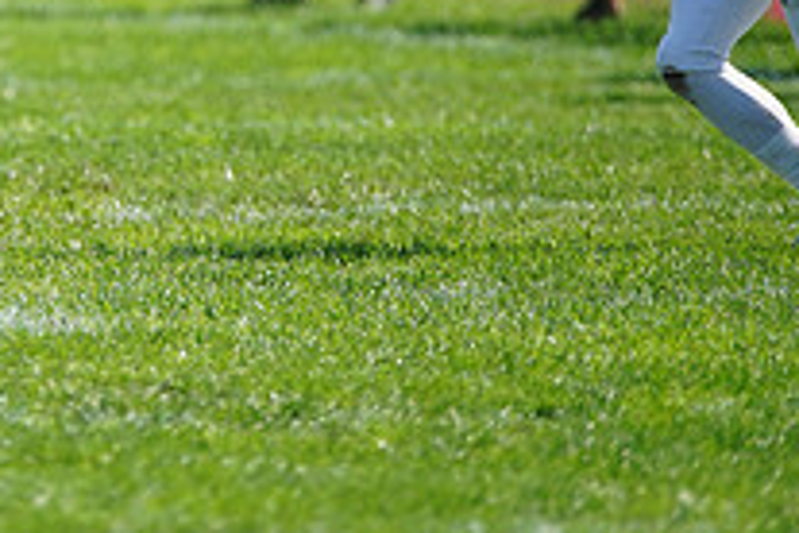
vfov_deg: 1.6
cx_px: -124
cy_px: -176
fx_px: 18686
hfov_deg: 2.4
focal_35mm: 842
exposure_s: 1/3200
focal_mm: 300
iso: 400
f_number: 2.8
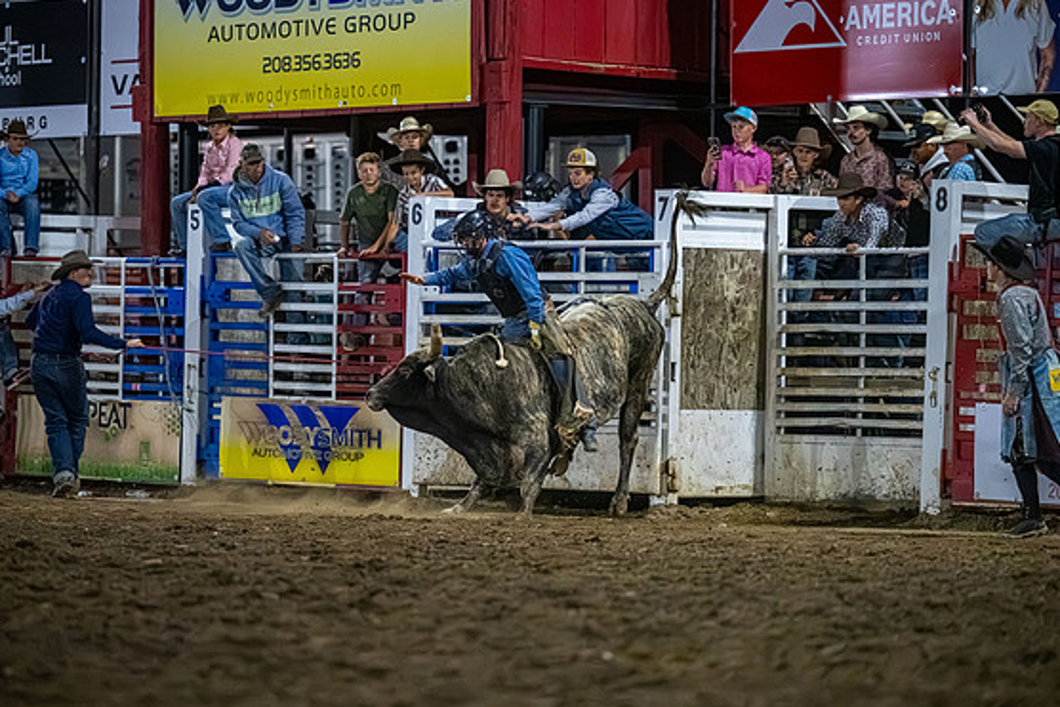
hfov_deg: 11.4
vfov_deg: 7.6
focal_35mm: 181
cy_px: 369
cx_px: 479
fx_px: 5331
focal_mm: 150
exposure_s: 1/800
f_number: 2.8
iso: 6400
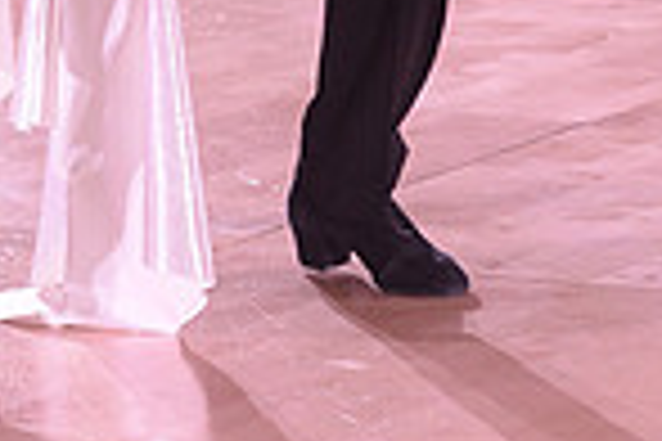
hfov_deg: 4.7
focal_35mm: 440
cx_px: 106
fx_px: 8090
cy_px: -207
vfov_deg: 3.1
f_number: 3.5
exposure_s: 1/250
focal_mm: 112
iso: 1600
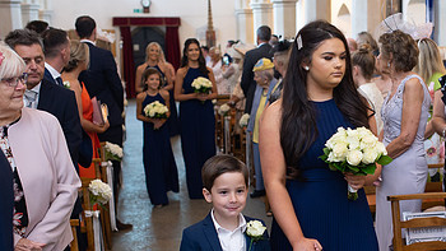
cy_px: 194
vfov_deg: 18.1
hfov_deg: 31.4
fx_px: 781
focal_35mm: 66
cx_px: 326
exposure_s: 1/100
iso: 800
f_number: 2.8
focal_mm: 35
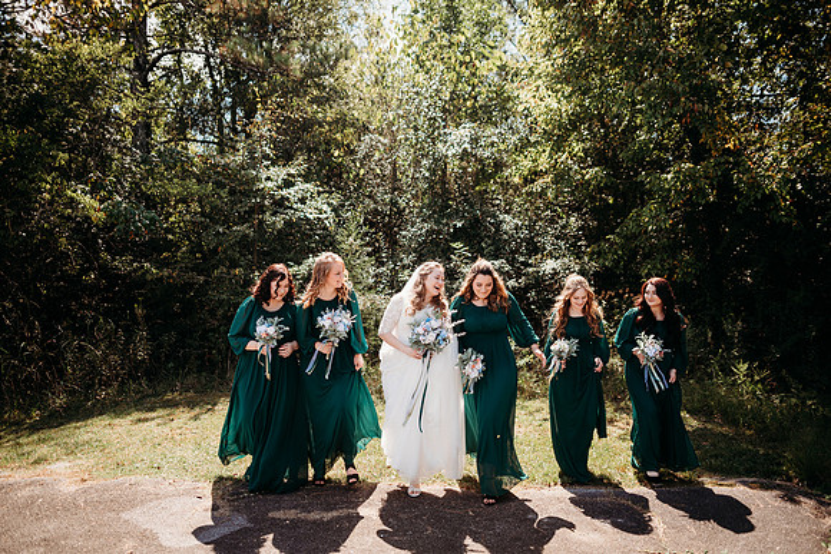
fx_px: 554
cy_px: 277
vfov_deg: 53.2
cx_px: 416
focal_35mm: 24
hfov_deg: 73.7
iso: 100
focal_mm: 24
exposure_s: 1/1250
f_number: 2.2
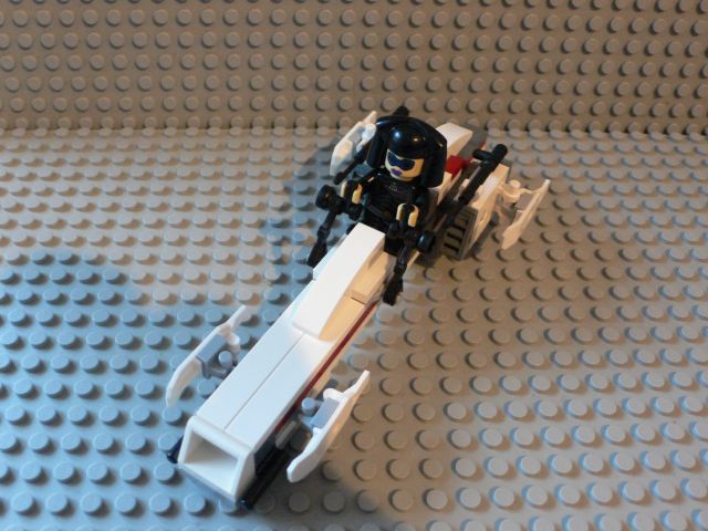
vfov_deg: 41.8
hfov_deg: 54.0
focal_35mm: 34
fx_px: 695
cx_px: 354
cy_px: 266
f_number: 2.8
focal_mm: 6.3
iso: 200
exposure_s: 1/4
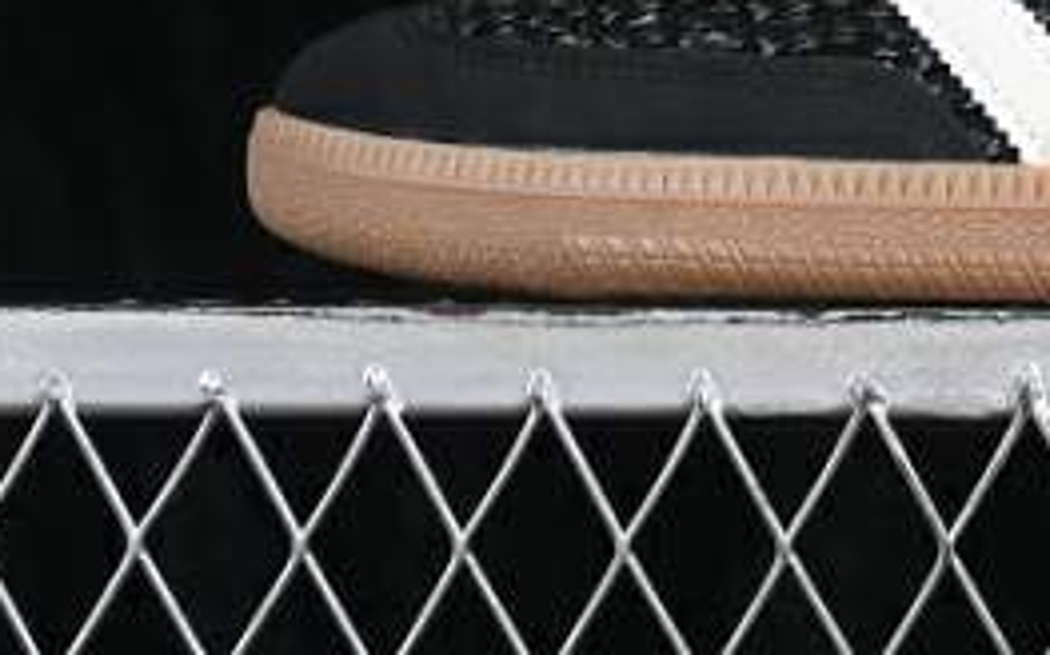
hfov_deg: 9.8
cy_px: -292
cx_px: 1242
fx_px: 6063
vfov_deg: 6.1
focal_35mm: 212
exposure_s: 1/60
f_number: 6.3
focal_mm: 50
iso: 160
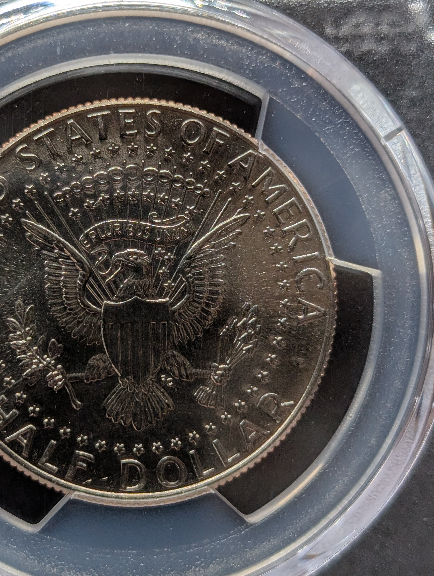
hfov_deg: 20.4
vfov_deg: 27.0
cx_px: 146
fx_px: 1201
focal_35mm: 72
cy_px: 253
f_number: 1.68
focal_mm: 6.9
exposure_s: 1/70.8
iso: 20
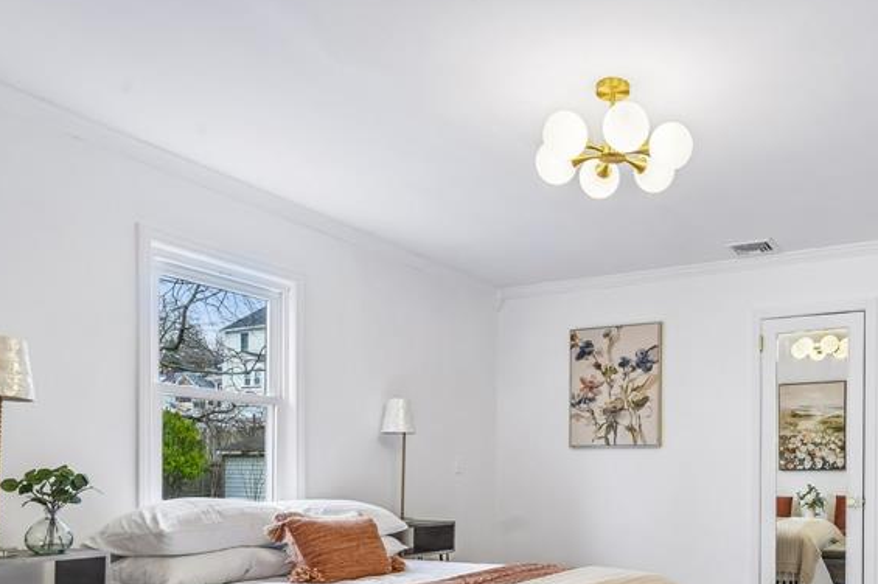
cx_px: 604
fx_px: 707
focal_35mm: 29
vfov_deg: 41.9
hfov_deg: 61.7
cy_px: 506
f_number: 8
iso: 400
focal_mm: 16
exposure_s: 1/13
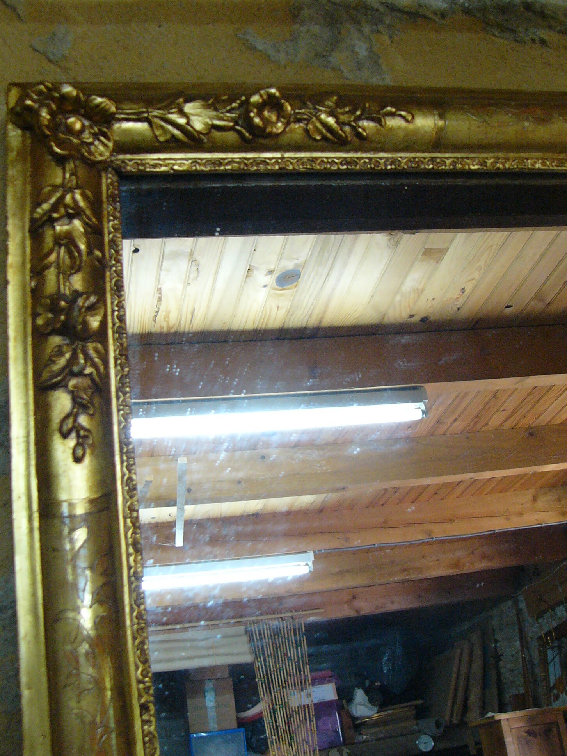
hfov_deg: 32.9
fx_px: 961
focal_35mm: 44
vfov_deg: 42.9
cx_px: 287
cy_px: 339
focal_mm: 6.1
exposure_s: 1/25
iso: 200
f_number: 2.8
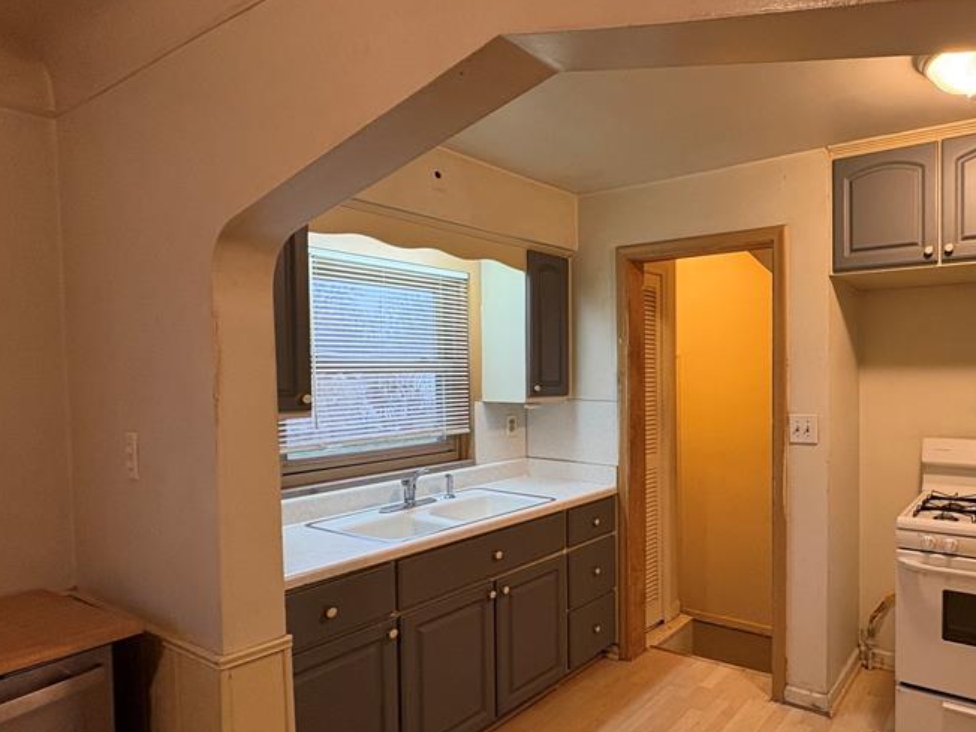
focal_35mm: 22
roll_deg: -0.2
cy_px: 394
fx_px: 620
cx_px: 702
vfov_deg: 61.0
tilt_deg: -2.0
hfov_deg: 72.4
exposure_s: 1/60
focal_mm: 2.22
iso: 200
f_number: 2.2
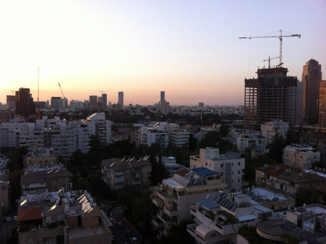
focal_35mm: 35
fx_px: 329
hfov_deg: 52.7
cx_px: 163
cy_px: 122
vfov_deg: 40.6
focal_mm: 3.85
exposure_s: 1/185
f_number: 2.8
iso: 80
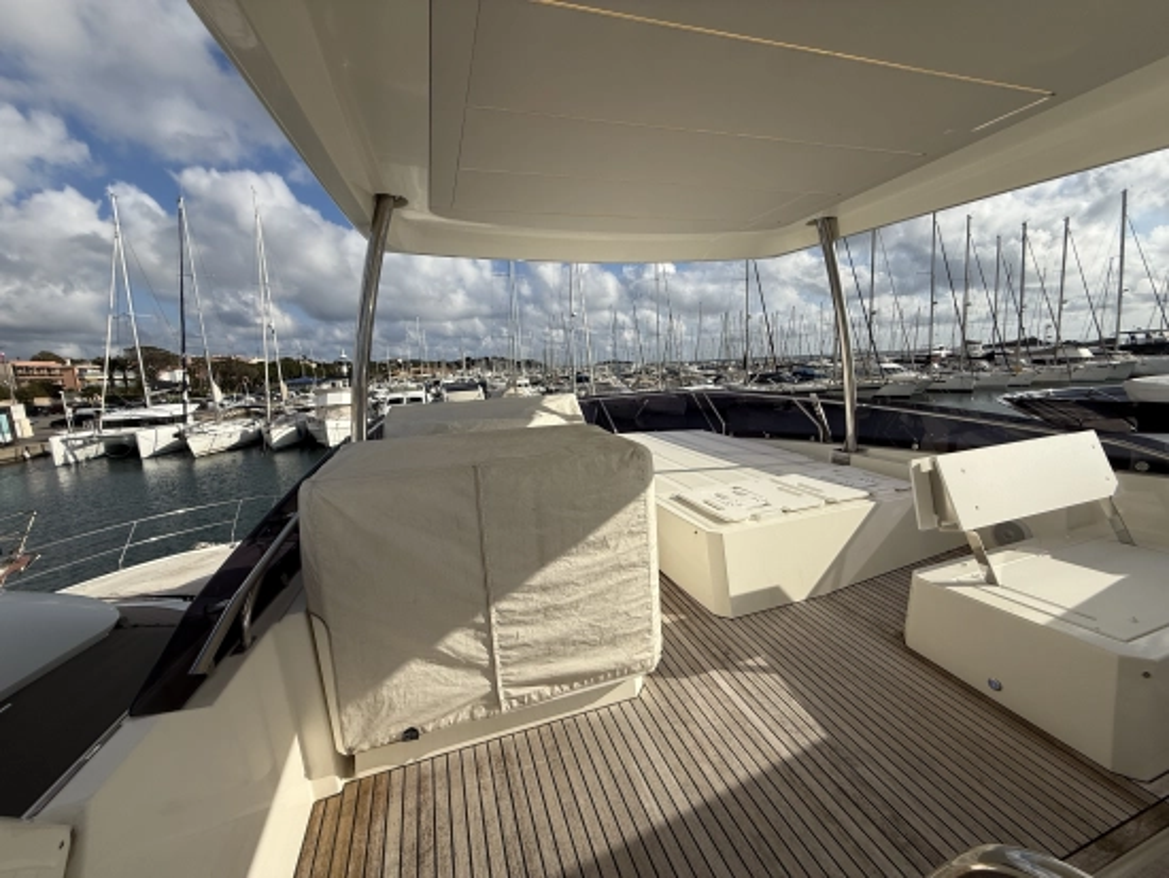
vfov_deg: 85.7
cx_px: 584
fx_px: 473
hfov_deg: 102.0
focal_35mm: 14
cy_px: 439
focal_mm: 2.22
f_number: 2.2
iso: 50
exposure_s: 1/4425
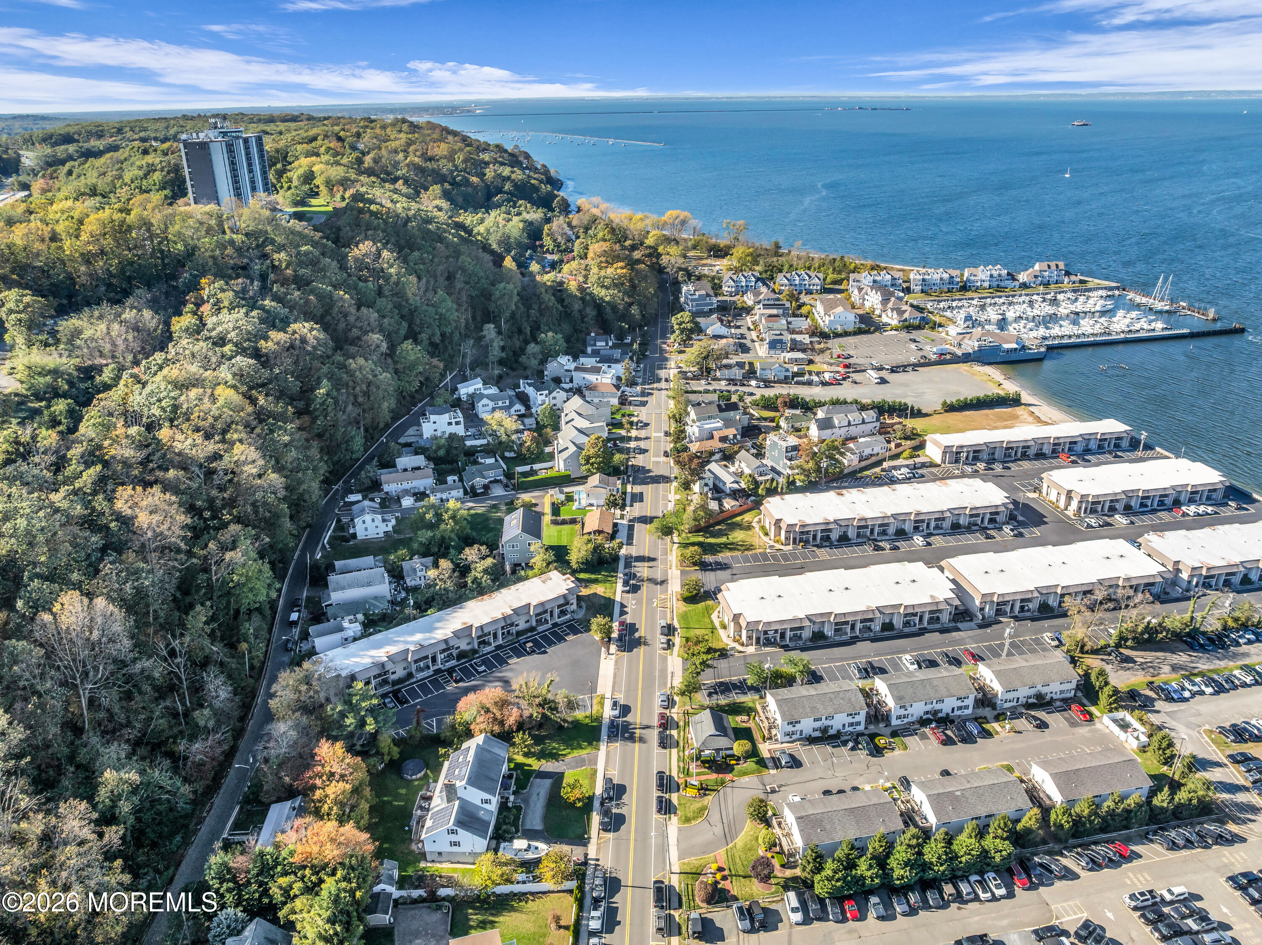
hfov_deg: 71.6
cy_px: 472
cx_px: 631
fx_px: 874
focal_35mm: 24
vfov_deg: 56.8
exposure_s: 1/1600
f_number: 2.8
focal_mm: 12.29
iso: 160
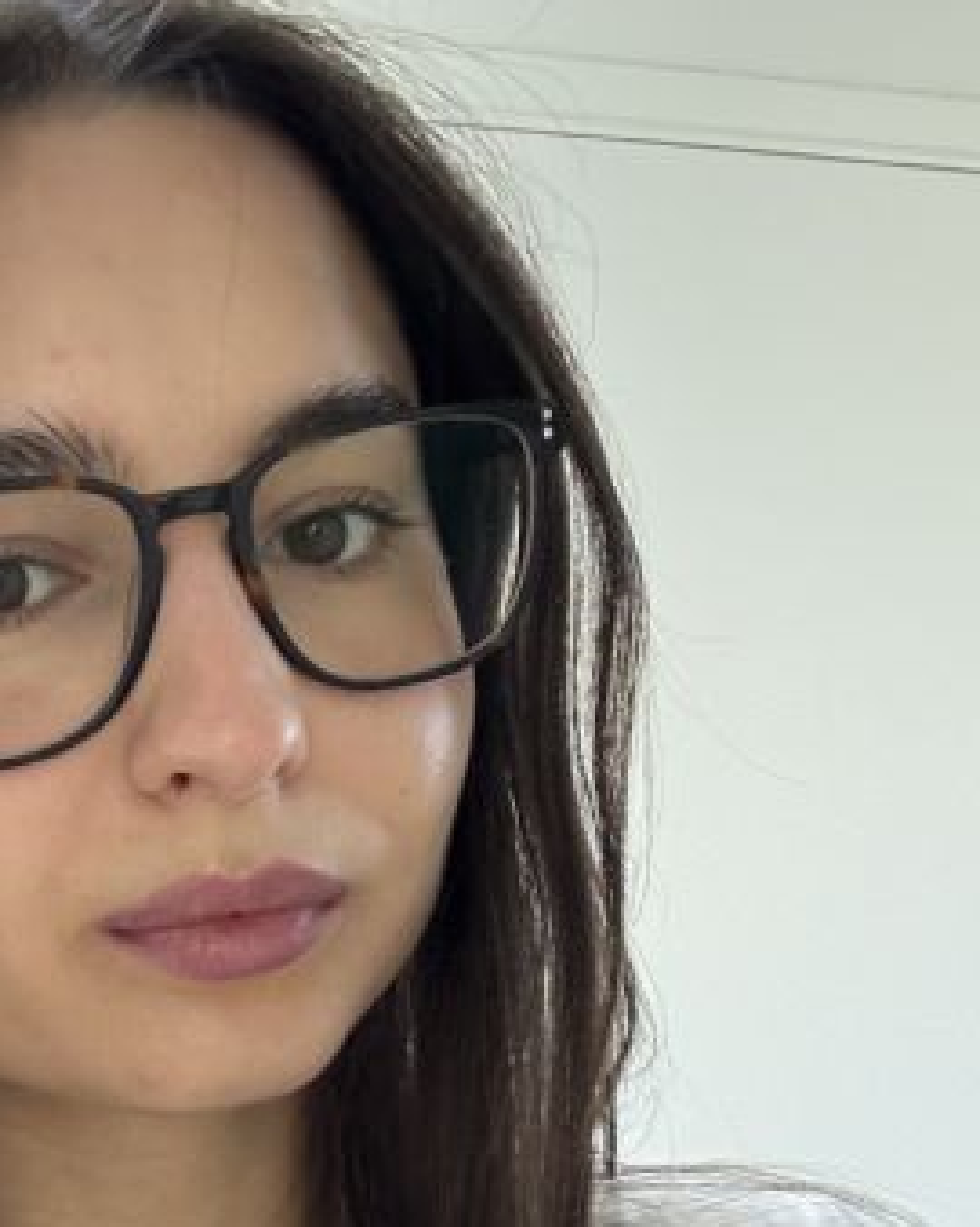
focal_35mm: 52
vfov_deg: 34.4
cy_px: 1053
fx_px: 1887
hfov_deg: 28.4
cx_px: 171
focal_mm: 2.69
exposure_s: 1/40
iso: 320
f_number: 1.9
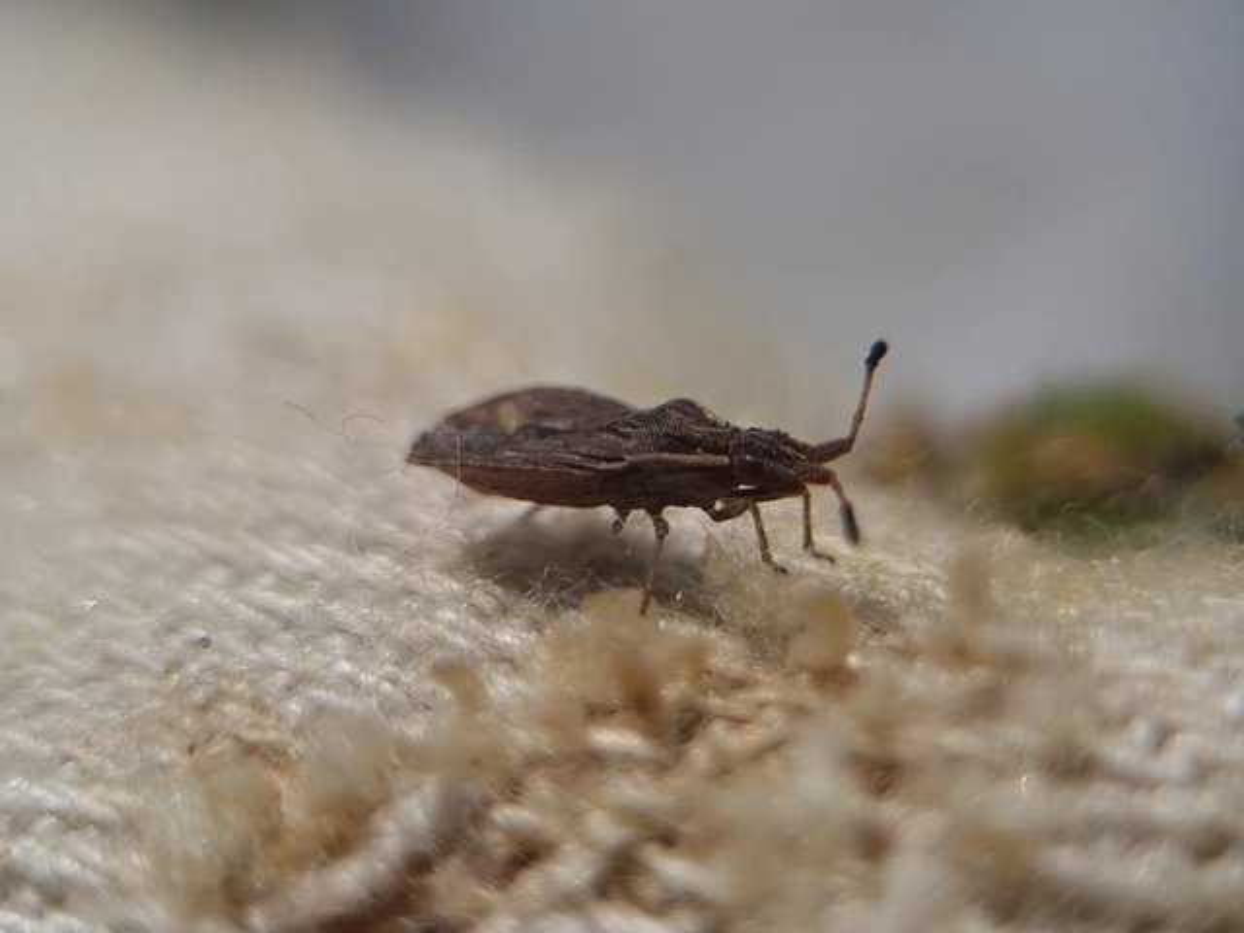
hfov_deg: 67.3
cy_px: 466
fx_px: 934
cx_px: 622
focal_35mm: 26
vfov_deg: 53.1
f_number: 1.8
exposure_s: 1/10000
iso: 50
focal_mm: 5.4
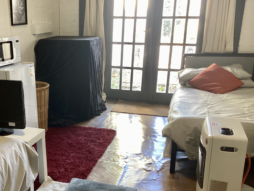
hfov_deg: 44.1
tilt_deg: -17.8
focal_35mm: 42
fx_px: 308
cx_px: 84
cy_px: 117
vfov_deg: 34.2
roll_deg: +1.9
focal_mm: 3.3
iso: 125
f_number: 2.4
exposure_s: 1/60
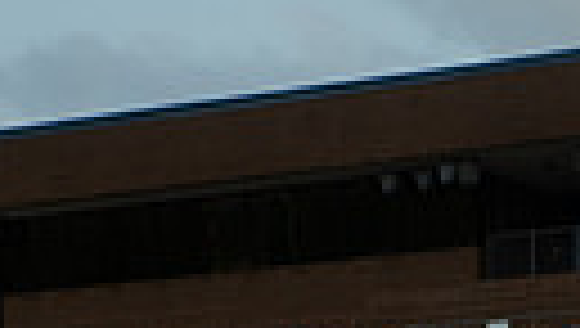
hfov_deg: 11.2
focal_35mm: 190
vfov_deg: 6.0
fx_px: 2926
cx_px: 625
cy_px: 899
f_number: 7.1
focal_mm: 52
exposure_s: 1/320
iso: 160
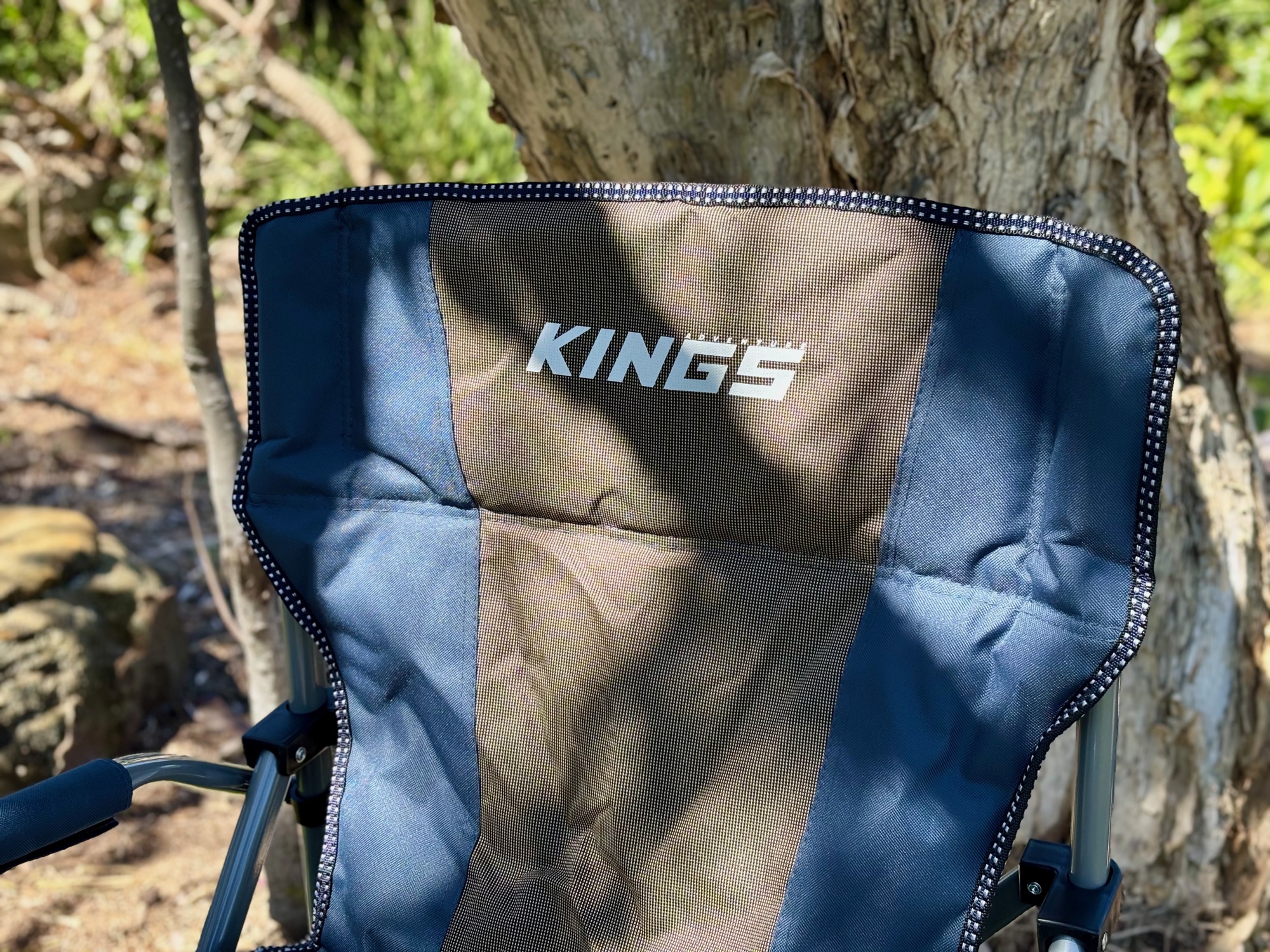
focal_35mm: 52
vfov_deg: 28.0
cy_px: 476
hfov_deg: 36.8
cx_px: 635
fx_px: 1908
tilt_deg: -19.1
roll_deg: +3.2
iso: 32
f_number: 1.6
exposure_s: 1/799
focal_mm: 5.96
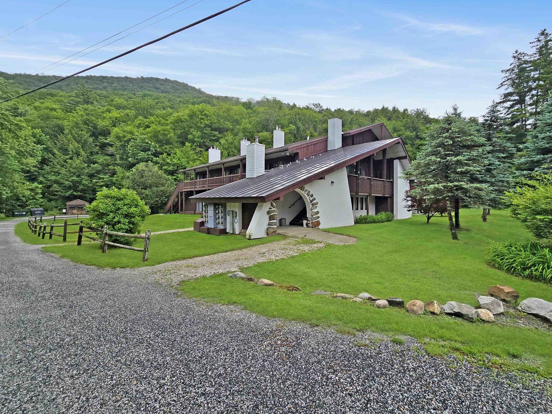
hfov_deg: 101.9
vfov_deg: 85.5
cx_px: 296
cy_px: 193
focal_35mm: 14
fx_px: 223
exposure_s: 1/1580
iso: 50
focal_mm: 2.2
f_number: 2.2
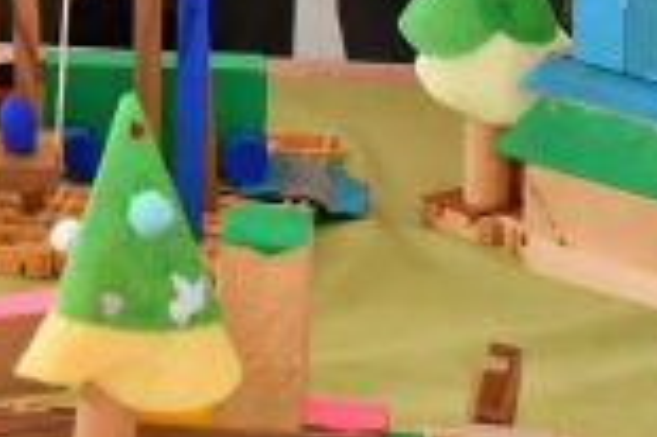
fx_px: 3810
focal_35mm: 209
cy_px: -382
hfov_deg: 9.6
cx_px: -254
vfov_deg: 6.4
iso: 1000
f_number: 5.6
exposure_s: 1/200
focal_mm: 24
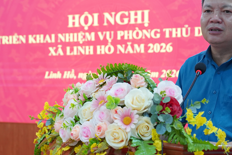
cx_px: 95
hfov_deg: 25.3
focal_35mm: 80
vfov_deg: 17.1
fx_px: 516
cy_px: 87
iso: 3200
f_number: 4
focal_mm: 40
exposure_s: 1/160
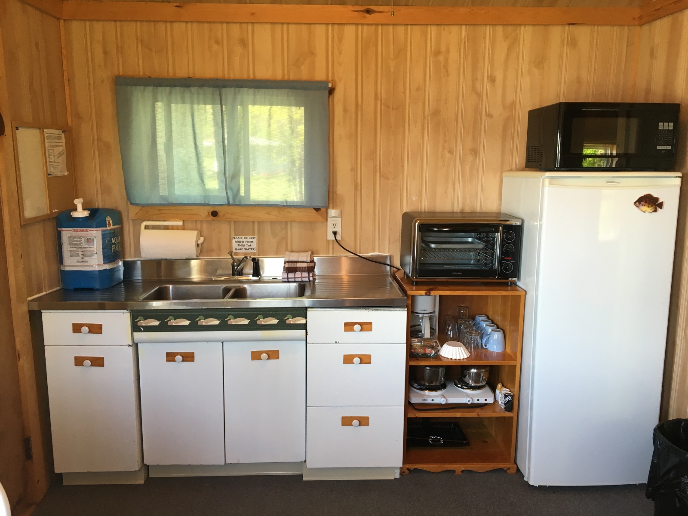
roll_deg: -0.7
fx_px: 576
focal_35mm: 29
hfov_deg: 61.7
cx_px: 344
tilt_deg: -10.1
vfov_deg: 48.2
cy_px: 258
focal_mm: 4.15
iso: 50
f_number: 2.2
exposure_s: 1/30
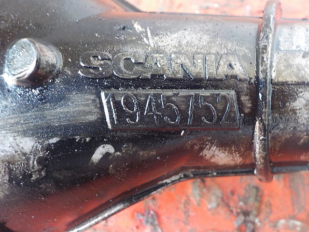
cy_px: 116
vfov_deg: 46.8
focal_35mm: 30
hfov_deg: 60.0
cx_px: 154
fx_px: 268
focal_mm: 4.1
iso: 400
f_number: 3.3
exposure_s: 1/8
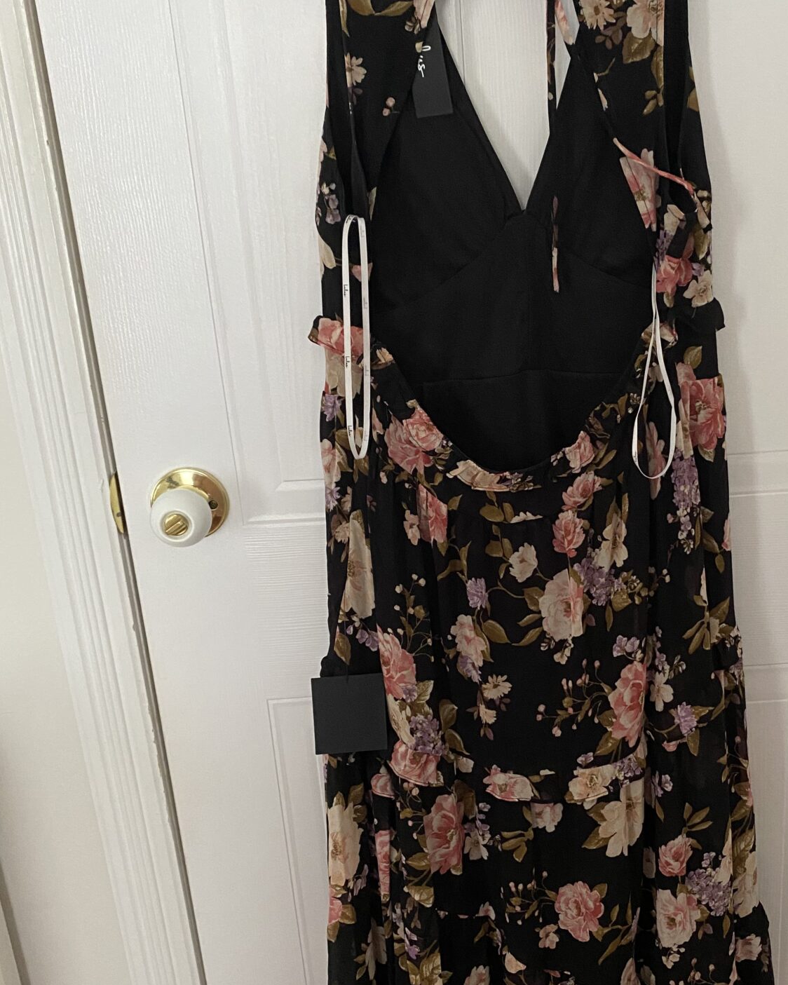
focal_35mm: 37
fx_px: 1079
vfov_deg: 49.0
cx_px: 516
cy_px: 538
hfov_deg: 39.7
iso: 500
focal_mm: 4.25
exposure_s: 1/40
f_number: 1.8
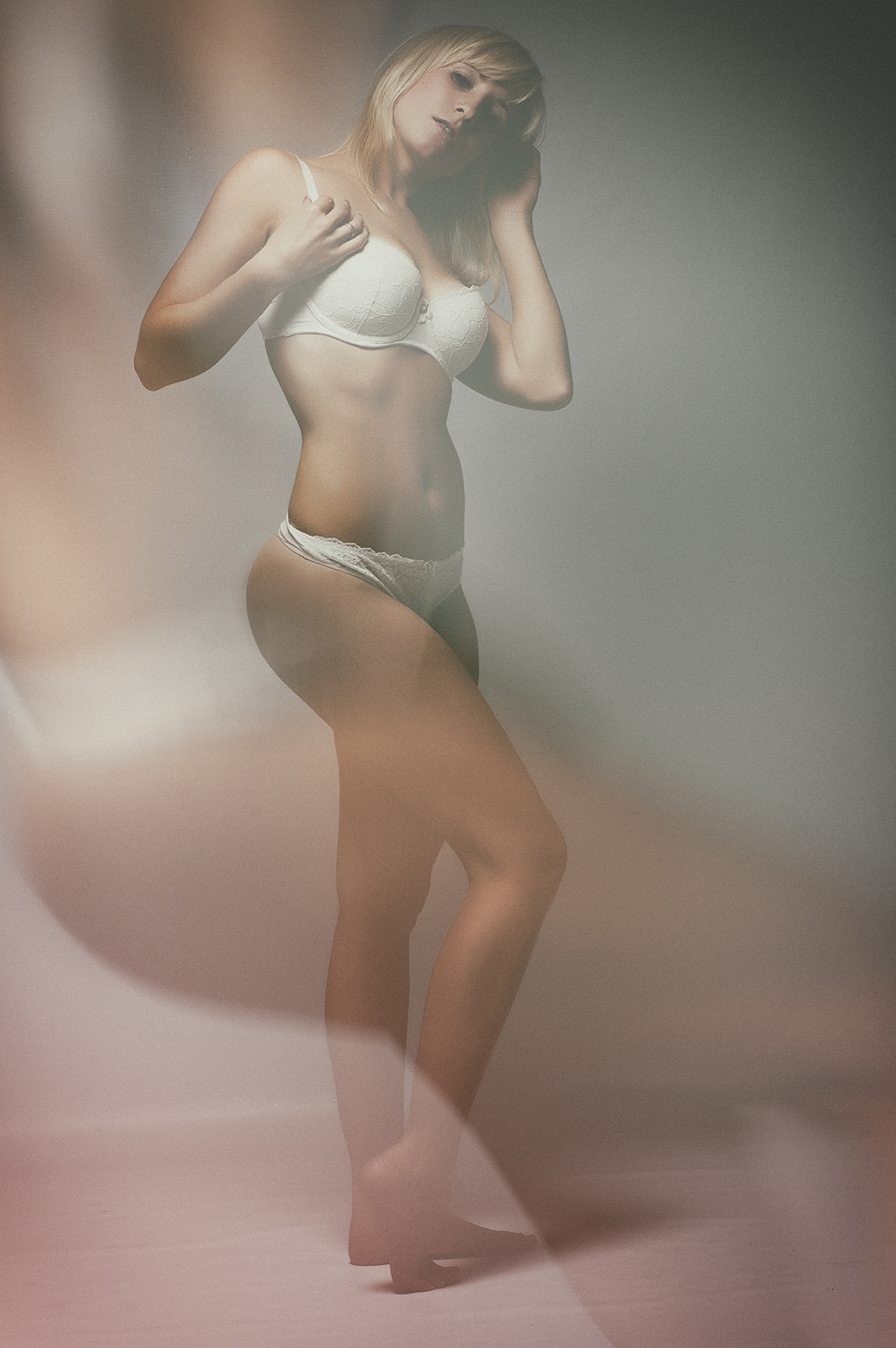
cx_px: 448
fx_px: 2805
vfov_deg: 27.0
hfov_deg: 18.2
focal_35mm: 75
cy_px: 674
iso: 200
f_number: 11
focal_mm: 50
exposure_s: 1/500
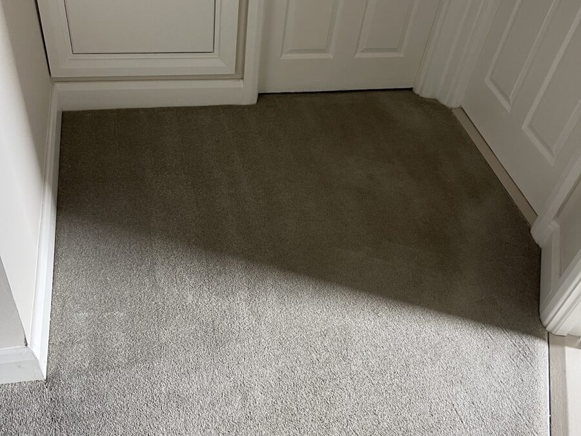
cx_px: 290
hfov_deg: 69.4
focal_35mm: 25
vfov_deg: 54.9
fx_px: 420
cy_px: 218
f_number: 1.6
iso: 160
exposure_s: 1/50
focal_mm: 5.1
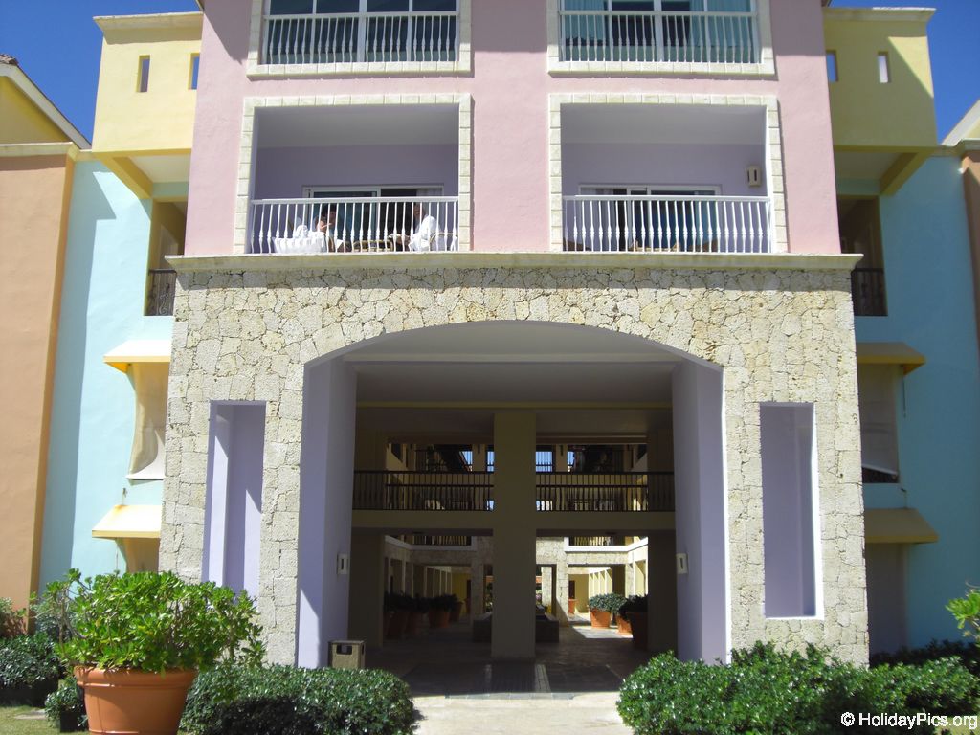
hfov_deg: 49.0
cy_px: 368
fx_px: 1076
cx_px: 490
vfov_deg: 37.7
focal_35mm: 38
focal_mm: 6.2
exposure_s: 1/160
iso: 64
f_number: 8
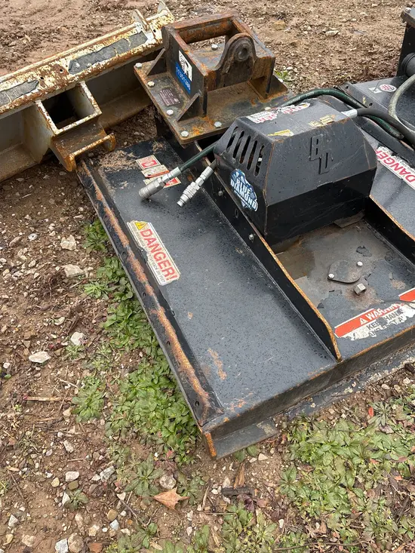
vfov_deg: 67.3
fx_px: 415
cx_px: 208
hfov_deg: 53.1
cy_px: 276
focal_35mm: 26
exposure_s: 1/121
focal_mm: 5.96
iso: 50
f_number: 1.6
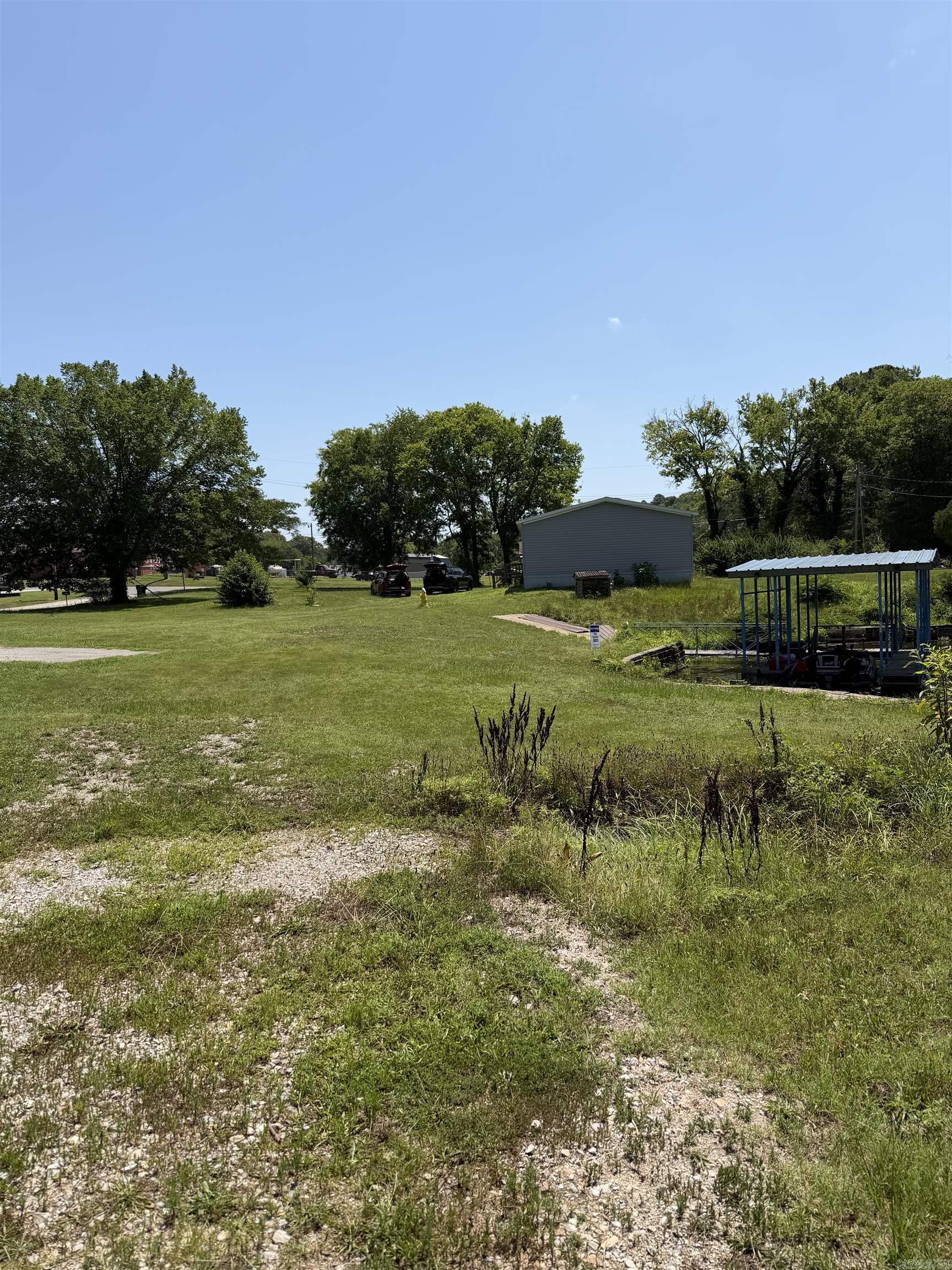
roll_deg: +1.7
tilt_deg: -4.5
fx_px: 880
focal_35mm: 24
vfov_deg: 71.6
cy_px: 635
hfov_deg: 56.8
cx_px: 476
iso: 80
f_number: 1.78
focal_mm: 6.76
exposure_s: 1/5319
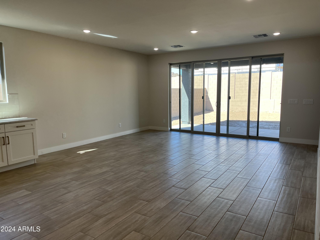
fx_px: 240
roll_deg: +0.4
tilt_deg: -7.9
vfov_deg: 53.1
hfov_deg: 67.3
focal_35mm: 26
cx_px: 160
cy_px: 120
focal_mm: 5.1
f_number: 1.6
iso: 40
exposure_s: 1/169
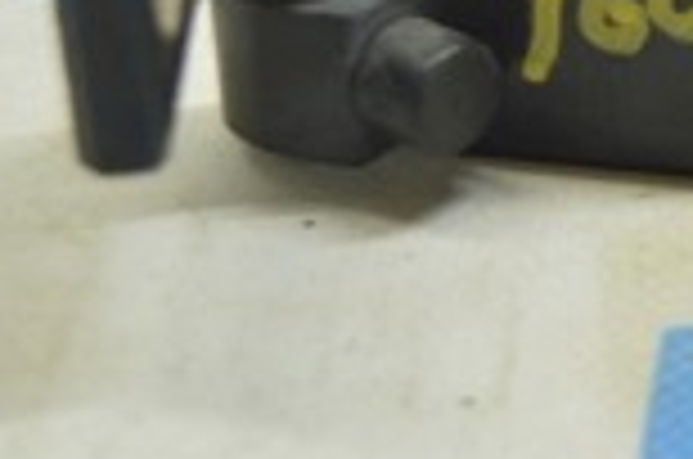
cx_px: 1215
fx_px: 4303
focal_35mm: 224
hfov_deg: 8.9
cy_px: 34
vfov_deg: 6.1
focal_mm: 36
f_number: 5.6
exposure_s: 1/20
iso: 400
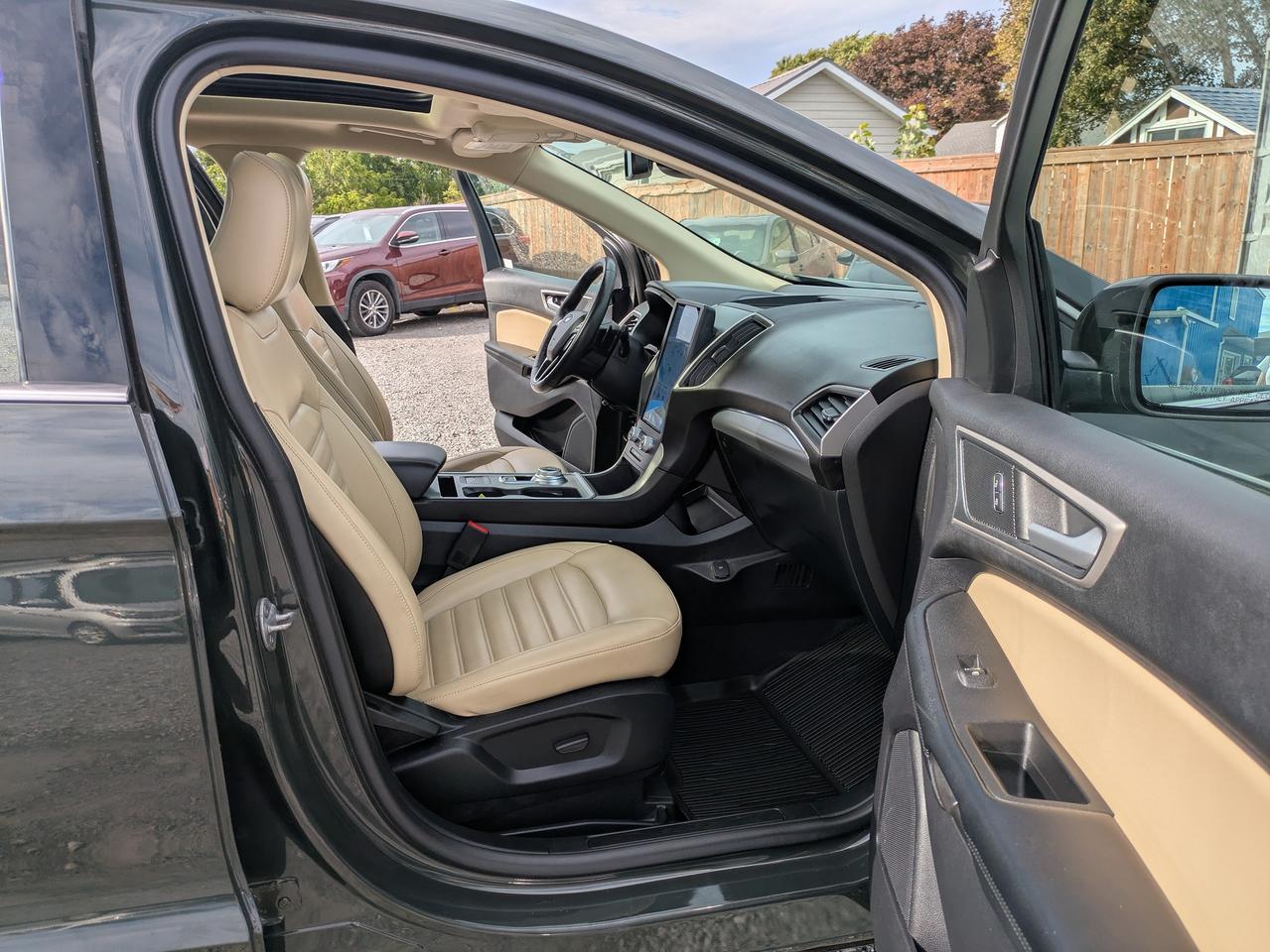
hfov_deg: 69.4
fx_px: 917
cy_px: 476
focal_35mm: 25
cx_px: 635
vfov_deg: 54.9
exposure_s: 1/961
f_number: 1.89
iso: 42
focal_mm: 5.43
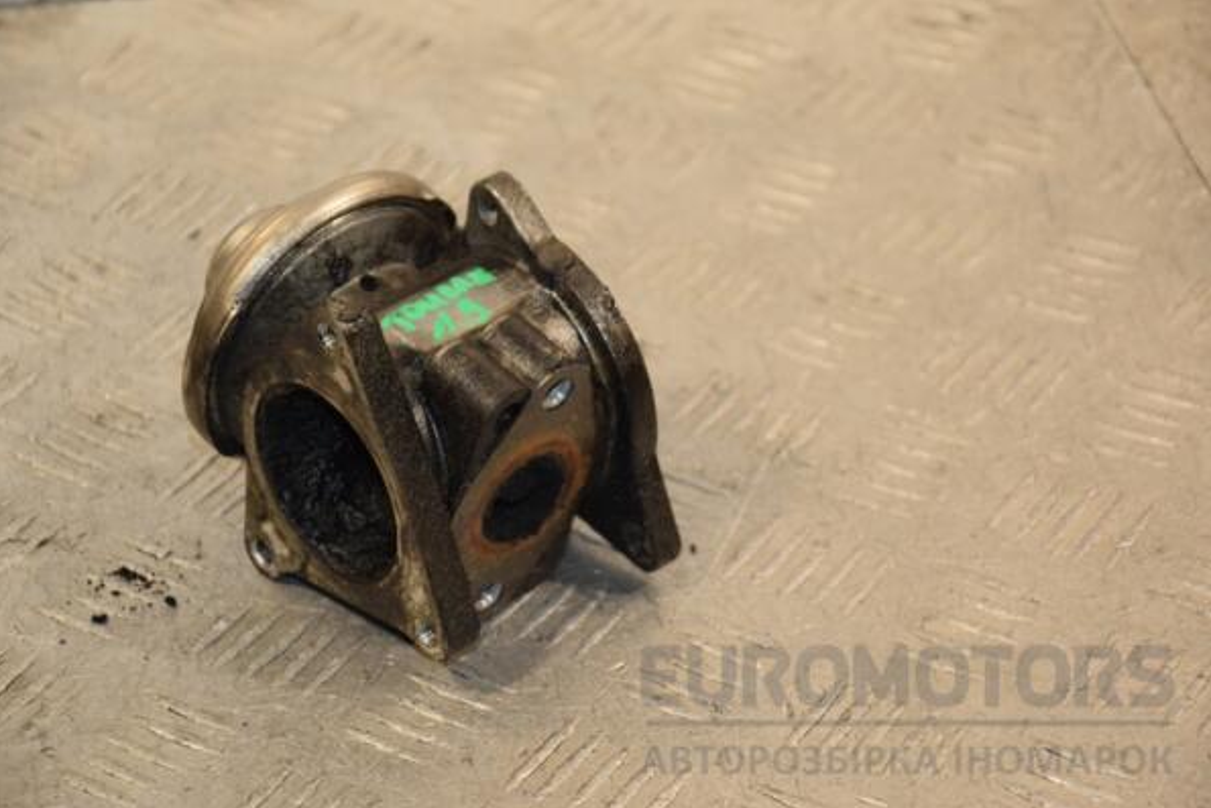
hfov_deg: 15.9
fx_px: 4324
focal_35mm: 129
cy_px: 405
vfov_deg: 10.7
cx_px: 602
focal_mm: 85
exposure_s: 1/125
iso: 800
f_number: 5.6
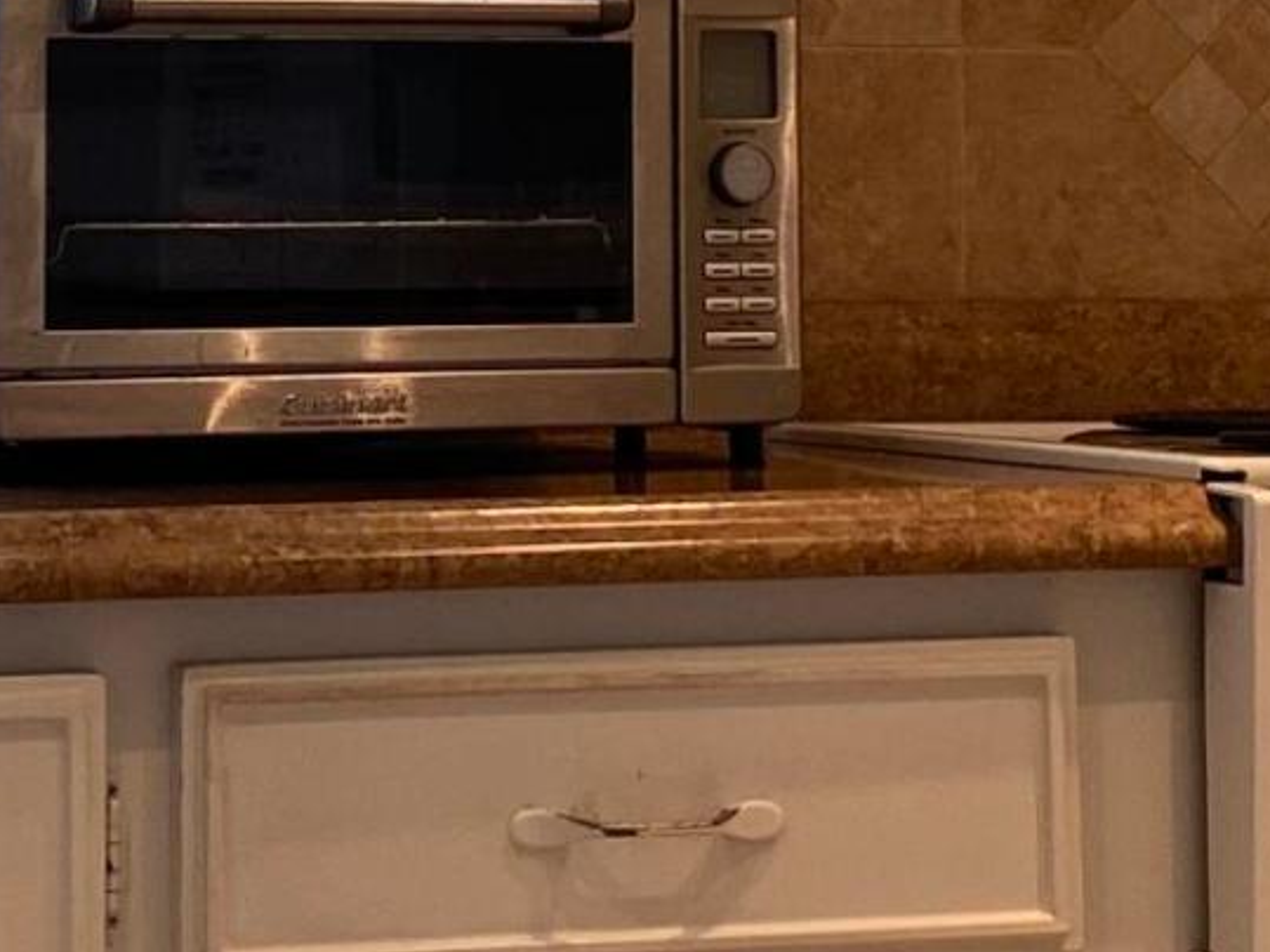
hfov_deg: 14.2
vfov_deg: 10.5
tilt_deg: +5.9
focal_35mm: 139
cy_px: -233
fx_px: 5099
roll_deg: +1.6
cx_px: 471
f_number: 1.8
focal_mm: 4.25
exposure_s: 1/60
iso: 64
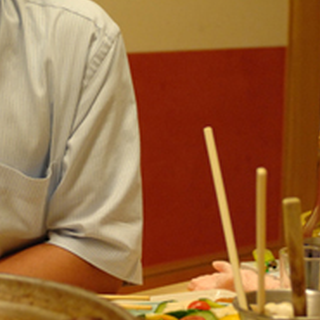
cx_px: 92
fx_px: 1286
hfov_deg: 14.1
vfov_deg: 14.1
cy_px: 79
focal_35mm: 123
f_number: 2.8
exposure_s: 1/60
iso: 640
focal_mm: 28
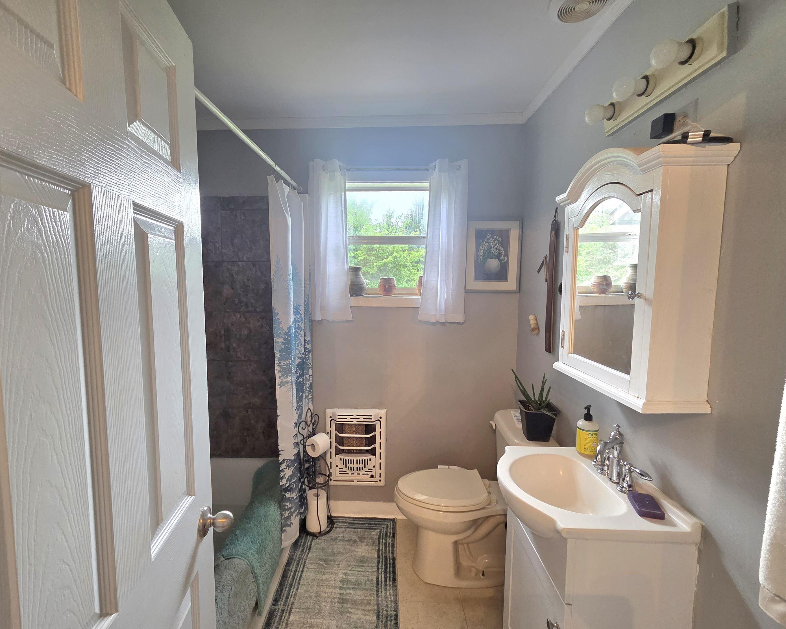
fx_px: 326
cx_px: 375
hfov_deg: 100.6
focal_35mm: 14
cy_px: 318
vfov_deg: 88.0
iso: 160
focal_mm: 2.2
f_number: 2.2
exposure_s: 1/60.2
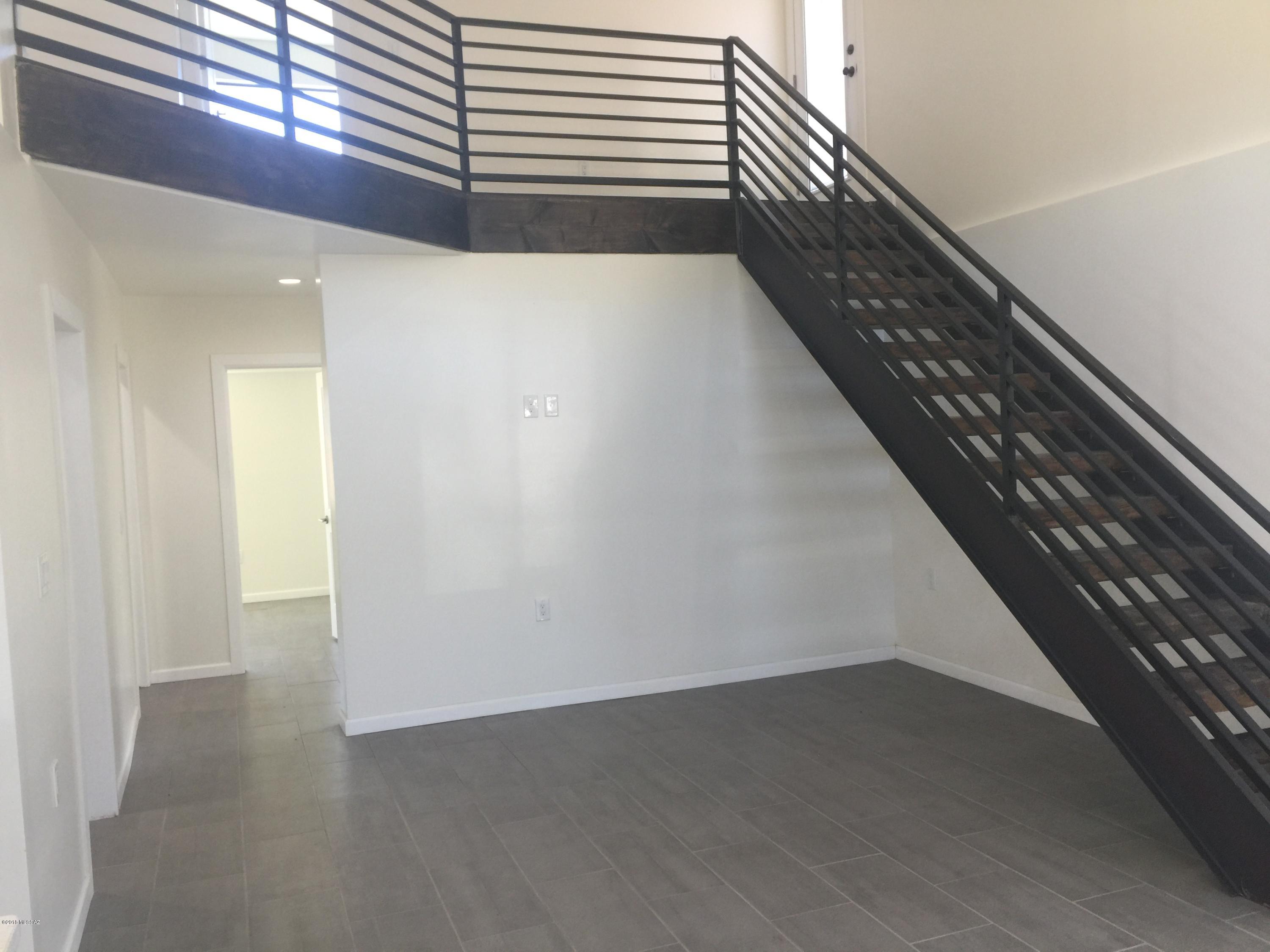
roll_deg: +1.9
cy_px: 476
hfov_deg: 61.7
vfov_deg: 48.2
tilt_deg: -2.2
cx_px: 635
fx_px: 1064
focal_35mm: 29
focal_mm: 4.15
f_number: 2.2
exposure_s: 1/30
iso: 32
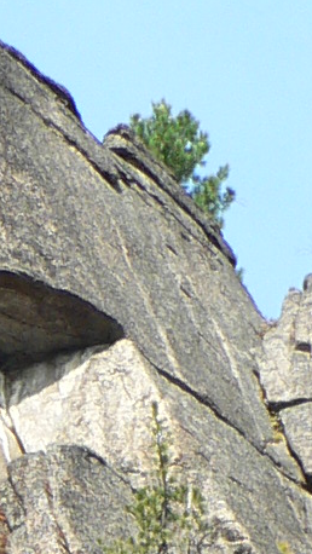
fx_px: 3217
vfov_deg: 9.0
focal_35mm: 219
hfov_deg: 5.5
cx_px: -89
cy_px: 1252
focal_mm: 6
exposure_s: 1/200
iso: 80
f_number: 4
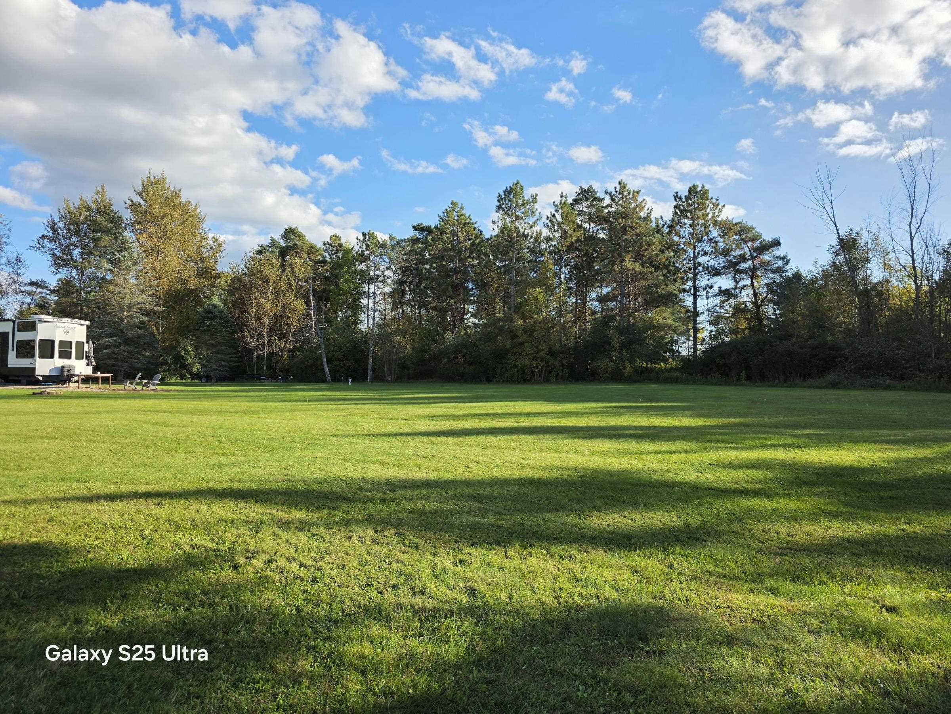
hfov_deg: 73.9
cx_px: 476
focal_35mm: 23
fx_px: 632
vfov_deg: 58.9
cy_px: 357
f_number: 1.7
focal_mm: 6.3
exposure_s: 1/3333
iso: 80
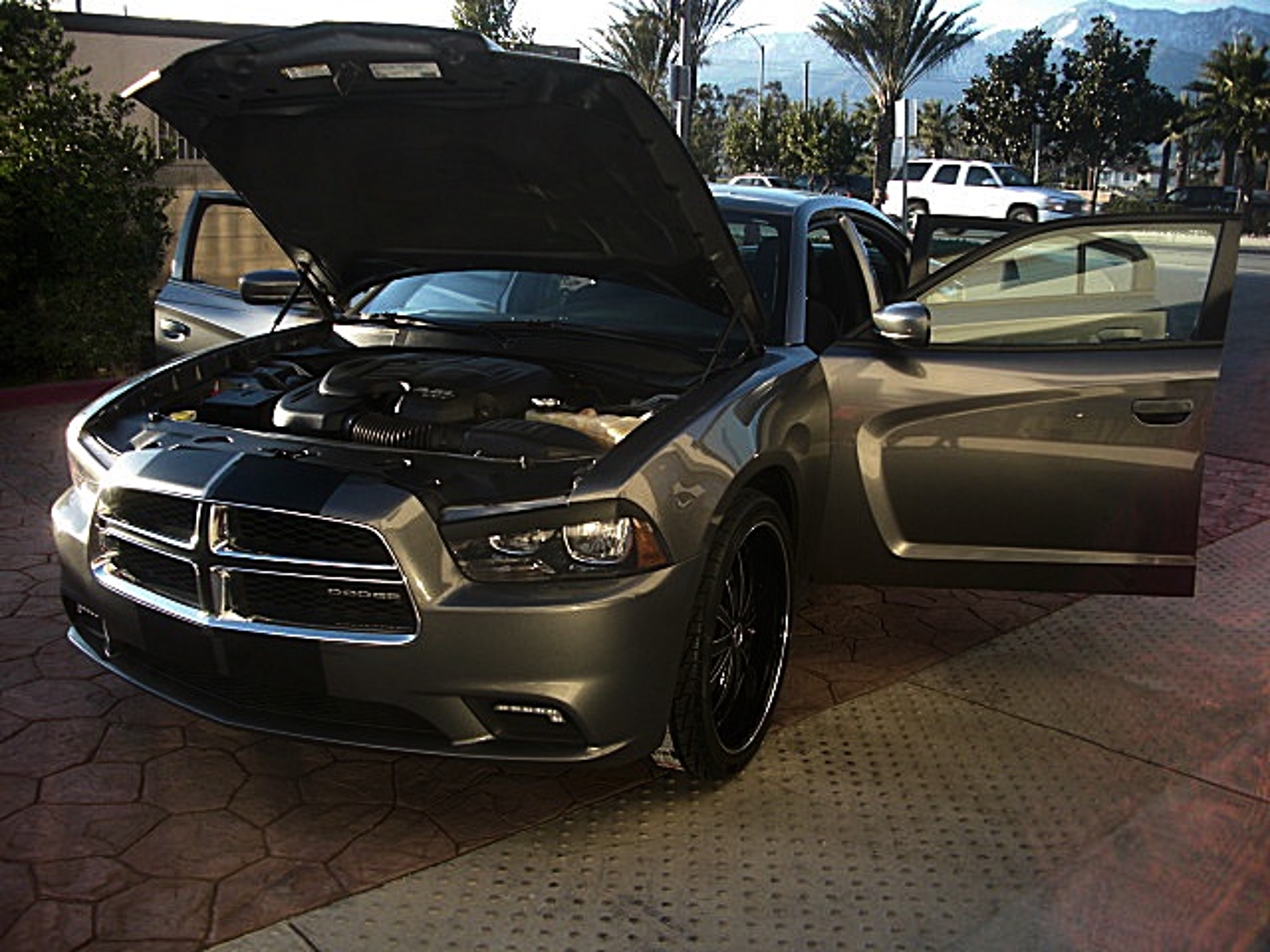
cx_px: 635
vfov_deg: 39.7
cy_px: 476
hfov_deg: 51.4
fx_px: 1321
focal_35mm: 36
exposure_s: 1/160
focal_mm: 6.3
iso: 50
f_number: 2.8
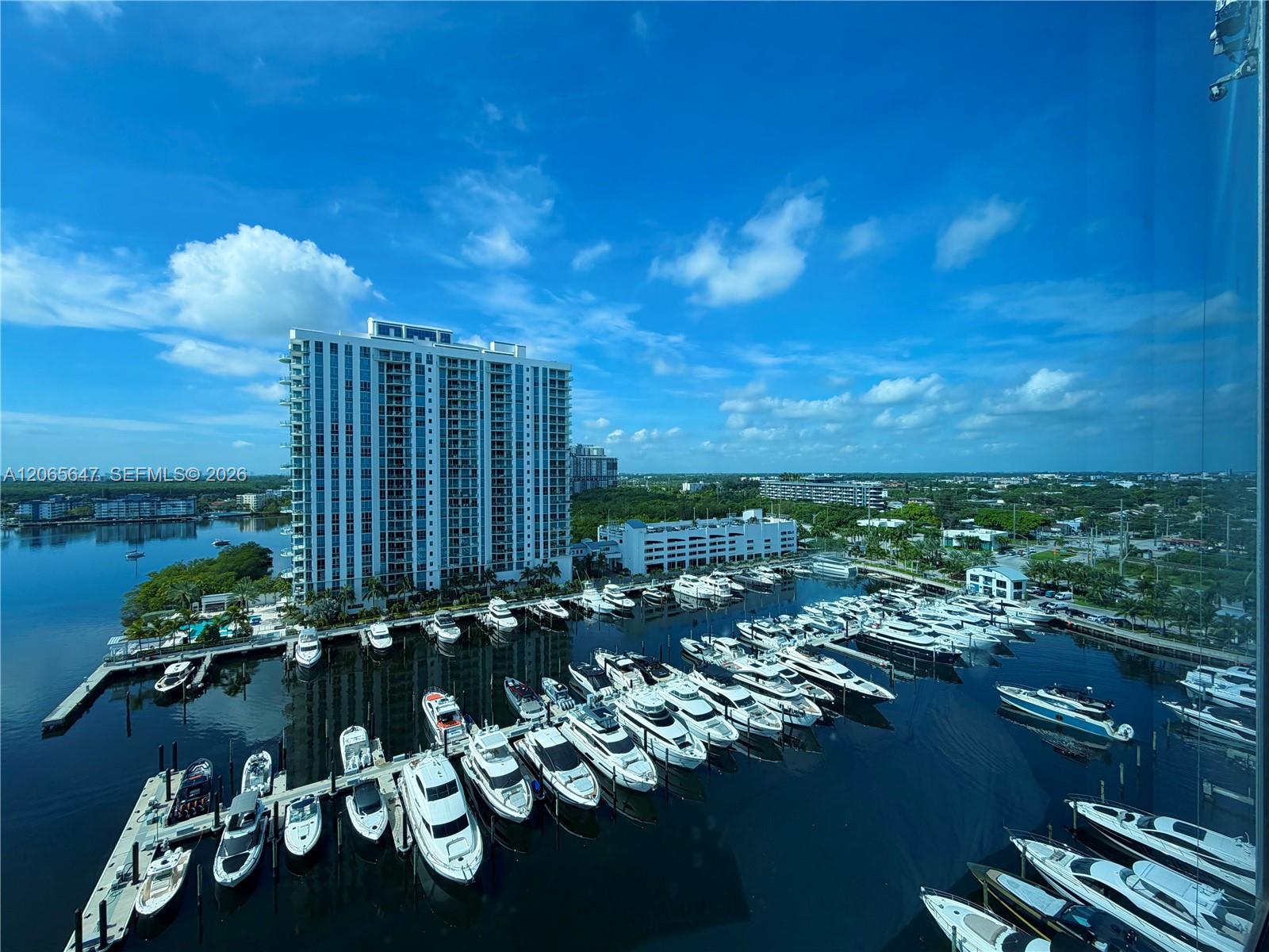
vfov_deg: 85.7
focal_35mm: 14
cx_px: 634
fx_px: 513
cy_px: 476
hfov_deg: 102.1
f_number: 2.2
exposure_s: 1/770
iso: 25
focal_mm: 2.22
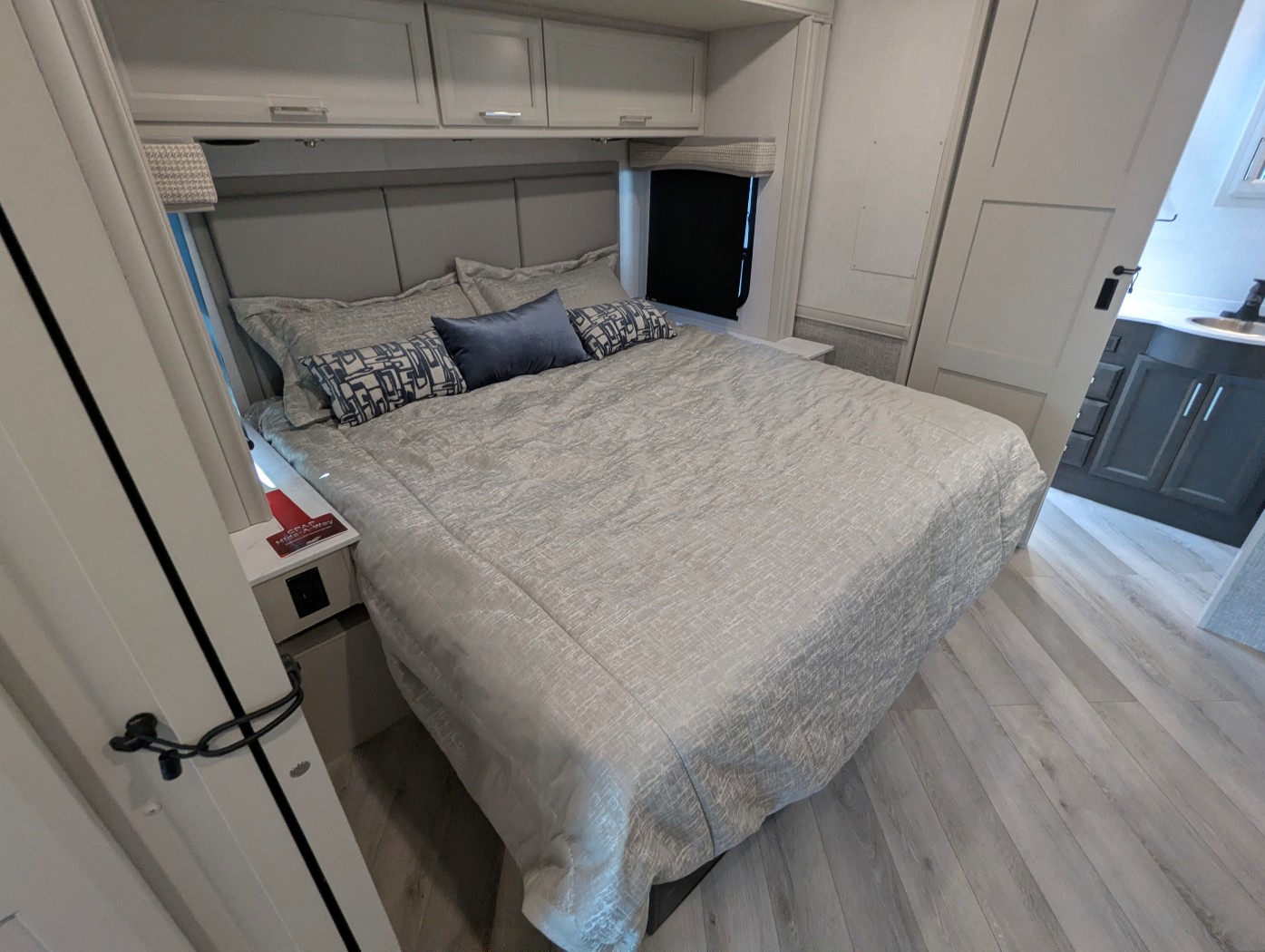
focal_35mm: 16
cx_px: 632
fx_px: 585
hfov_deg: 94.4
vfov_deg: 78.2
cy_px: 476
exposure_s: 1/60
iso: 248
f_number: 2.2
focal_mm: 2.35
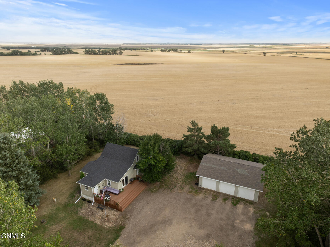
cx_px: 165
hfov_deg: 71.6
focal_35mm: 24
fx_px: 229
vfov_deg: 56.8
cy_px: 124
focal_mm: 12.29
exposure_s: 1/320
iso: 100
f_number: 6.3
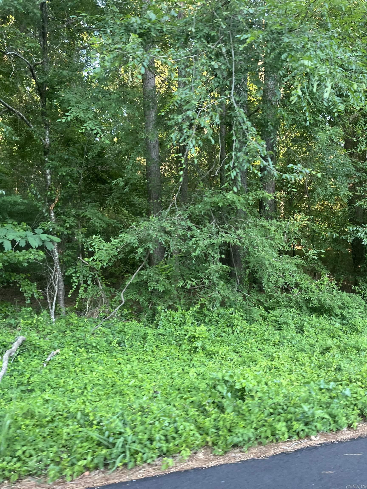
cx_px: 184
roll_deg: +2.4
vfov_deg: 67.3
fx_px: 368
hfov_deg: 53.1
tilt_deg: -6.1
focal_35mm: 26
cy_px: 244
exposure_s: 1/121
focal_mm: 5.1
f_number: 1.6
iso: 125
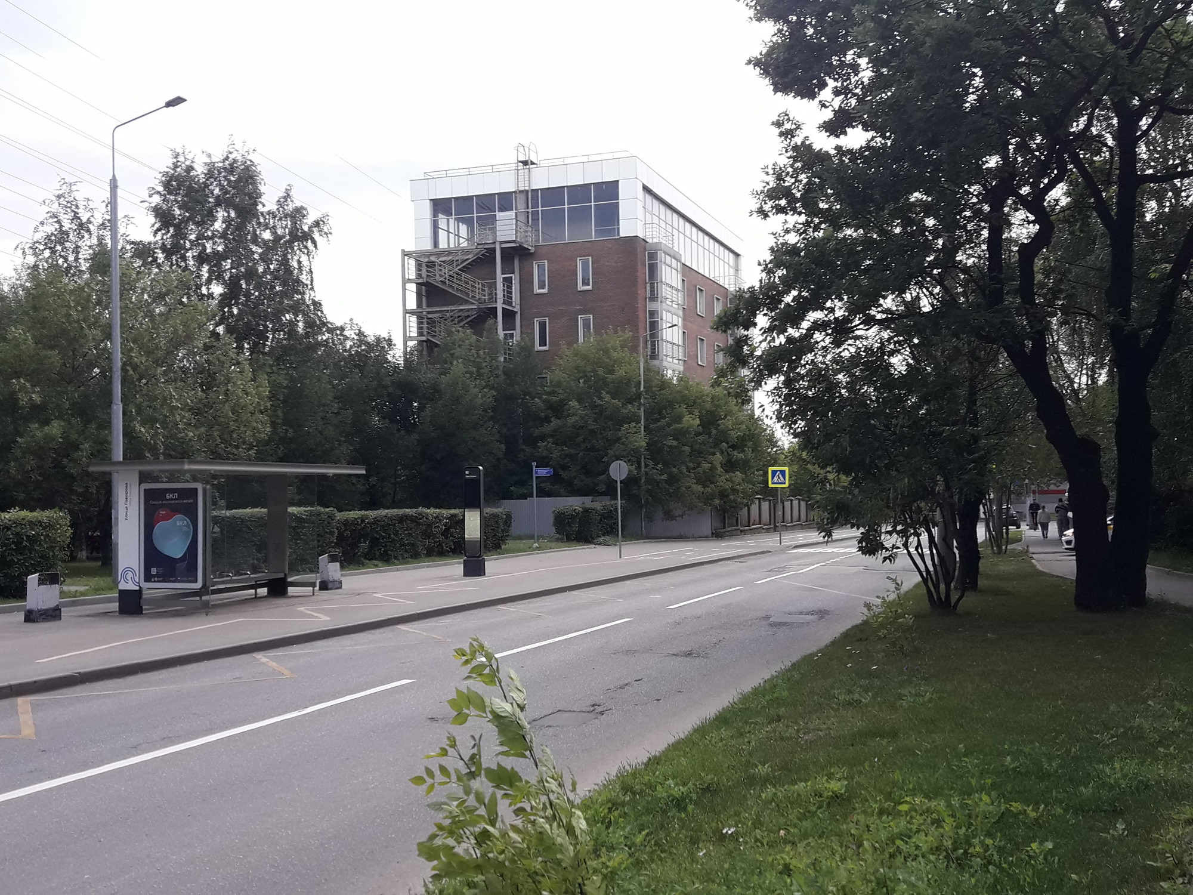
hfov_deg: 63.4
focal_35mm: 28
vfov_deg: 49.7
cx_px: 596
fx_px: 965
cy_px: 448
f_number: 1.9
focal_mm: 3.7
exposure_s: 1/50
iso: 50
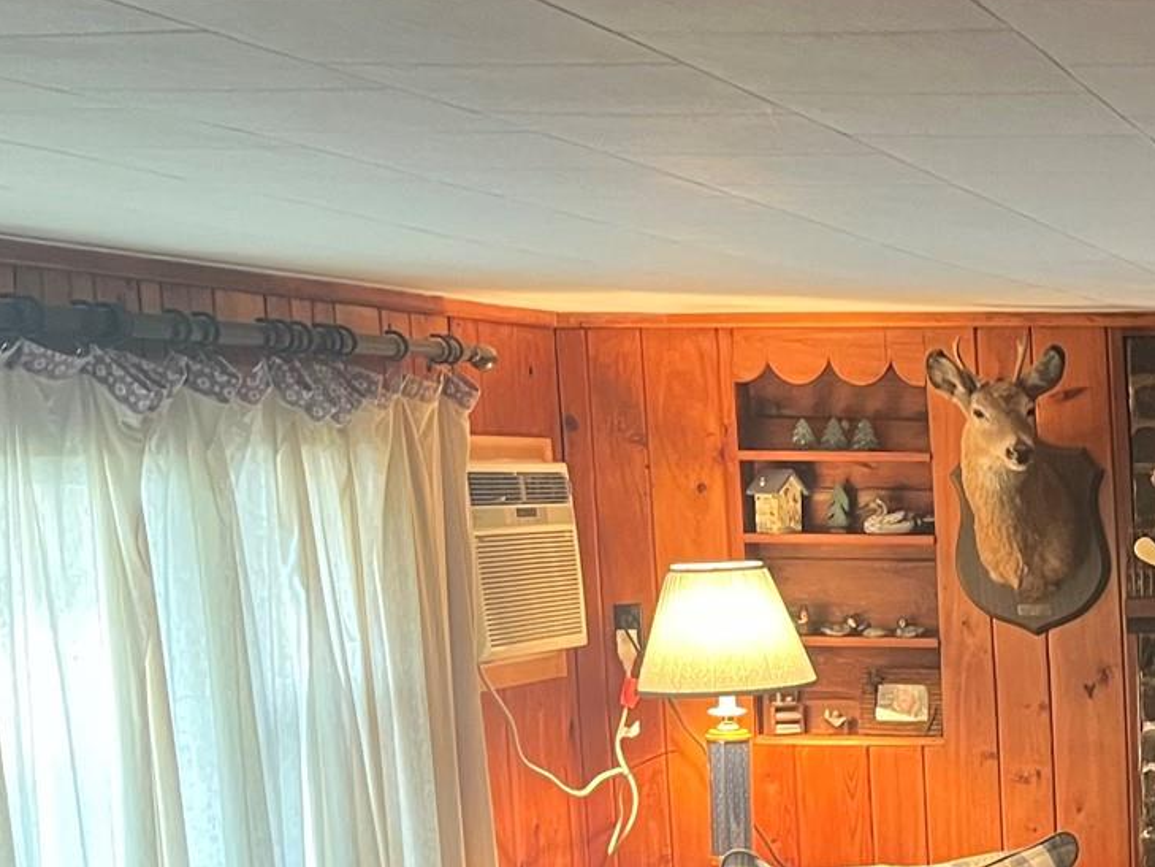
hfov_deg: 23.3
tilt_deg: -8.7
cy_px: 818
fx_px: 2436
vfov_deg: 19.7
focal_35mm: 73
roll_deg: +0.5
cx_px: 1543
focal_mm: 5.1
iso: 500
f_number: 1.6
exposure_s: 1/40
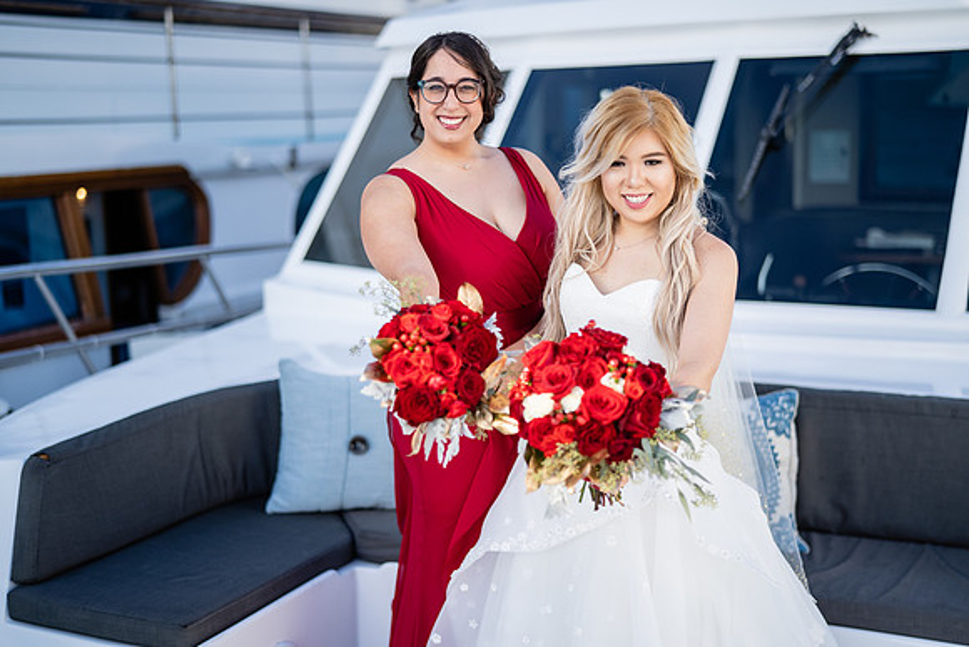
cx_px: 484
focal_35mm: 50
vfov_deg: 27.0
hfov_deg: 39.6
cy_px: 324
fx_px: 1346
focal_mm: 50
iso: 160
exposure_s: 1/4000
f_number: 1.4
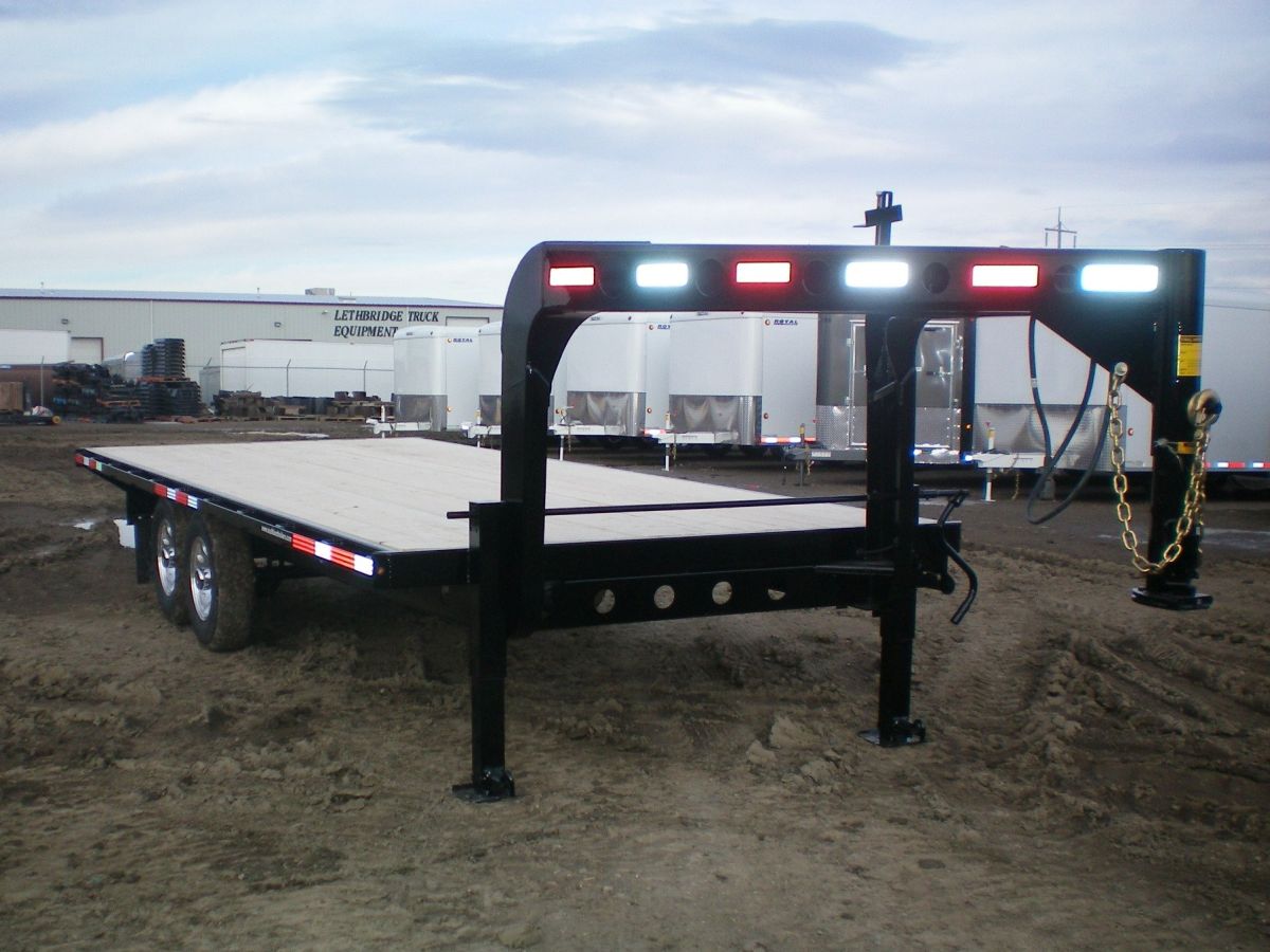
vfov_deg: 37.7
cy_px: 476
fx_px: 1394
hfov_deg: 49.0
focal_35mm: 38
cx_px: 635
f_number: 3.1
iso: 64
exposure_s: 1/320
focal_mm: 6.3
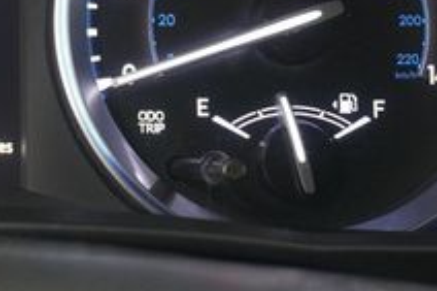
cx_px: -91
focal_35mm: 130
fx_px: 1577
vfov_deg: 10.4
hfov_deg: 15.2
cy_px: -22
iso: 2500
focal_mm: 29
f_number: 4.5
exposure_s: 1/60
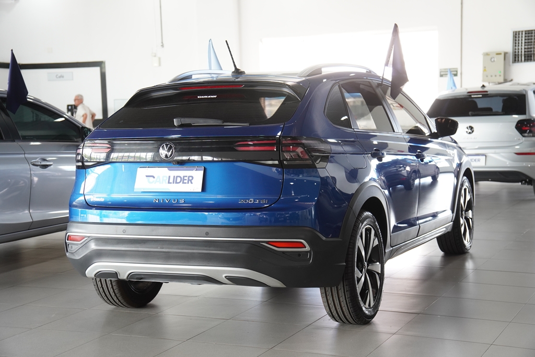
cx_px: 268
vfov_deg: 22.6
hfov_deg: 33.4
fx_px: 892
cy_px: 178
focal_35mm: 60
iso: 500
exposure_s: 1/80
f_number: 2.8
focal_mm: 40
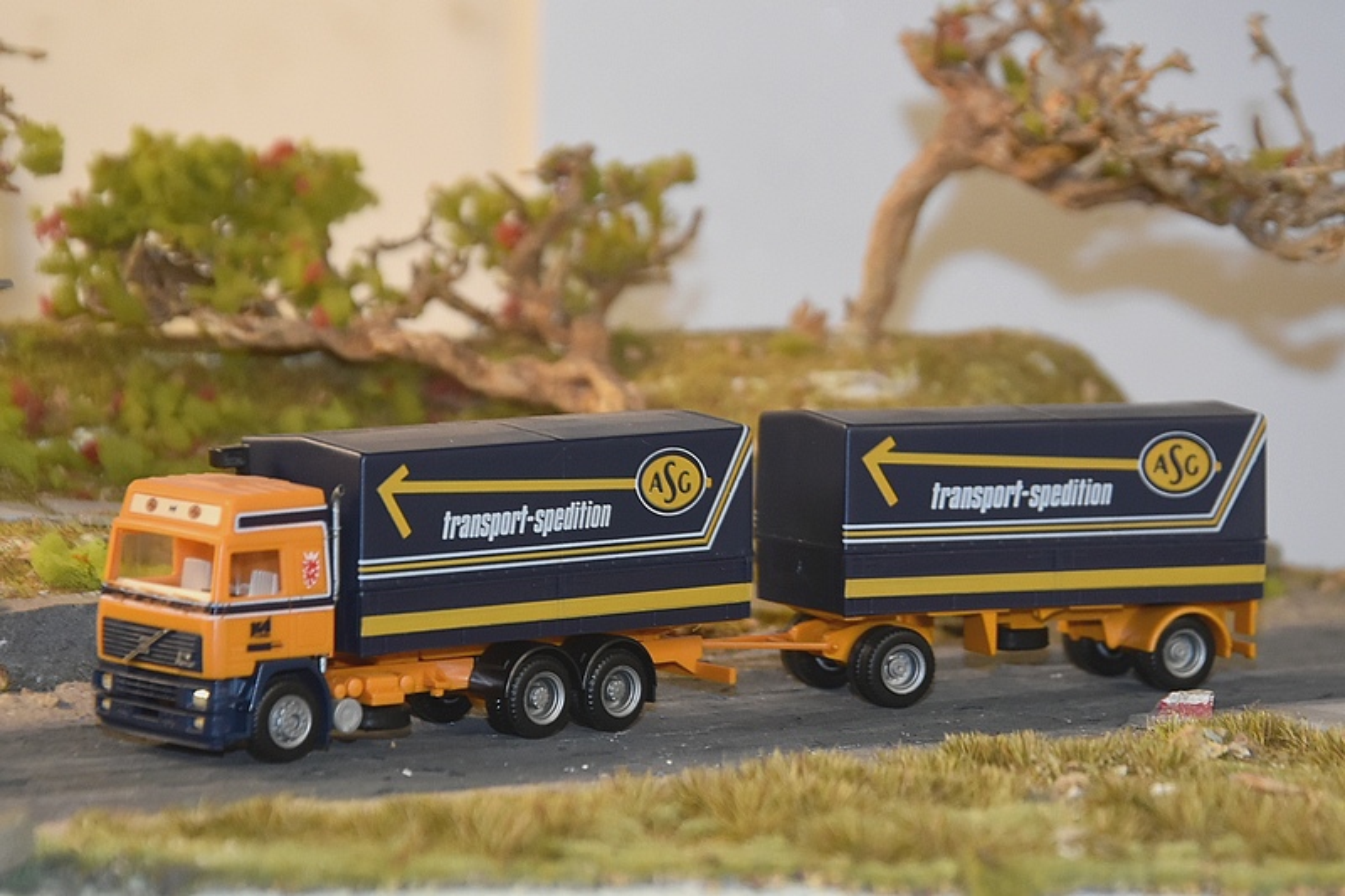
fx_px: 4482
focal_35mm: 120
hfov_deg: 17.1
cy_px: 448
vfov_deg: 11.4
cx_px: 672
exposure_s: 1/80
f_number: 5.3
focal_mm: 80
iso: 800
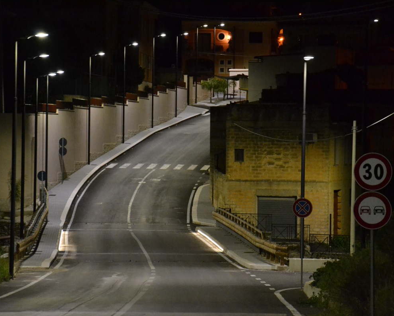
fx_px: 2083
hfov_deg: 10.8
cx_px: 201
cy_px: 158
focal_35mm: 179
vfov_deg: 8.7
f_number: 5.6
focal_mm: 105
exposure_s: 1/25
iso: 3200
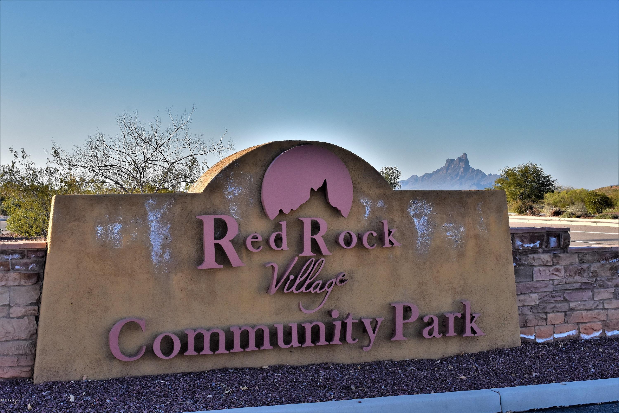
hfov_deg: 41.1
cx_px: 310
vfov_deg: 28.1
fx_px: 825
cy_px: 206
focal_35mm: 48
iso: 800
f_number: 13
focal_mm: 32
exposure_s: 1/640
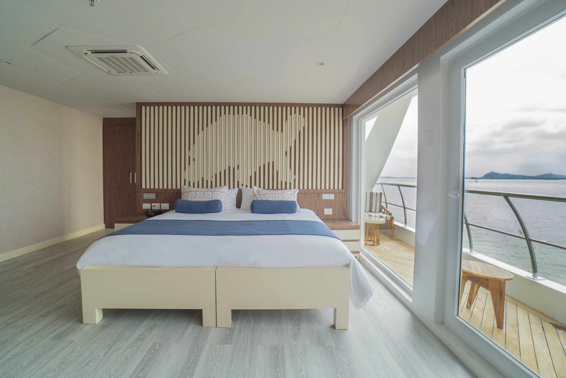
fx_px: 236
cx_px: 283
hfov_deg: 100.4
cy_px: 189
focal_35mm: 15
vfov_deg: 77.4
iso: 1000
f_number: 8
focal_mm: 10
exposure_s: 1/160
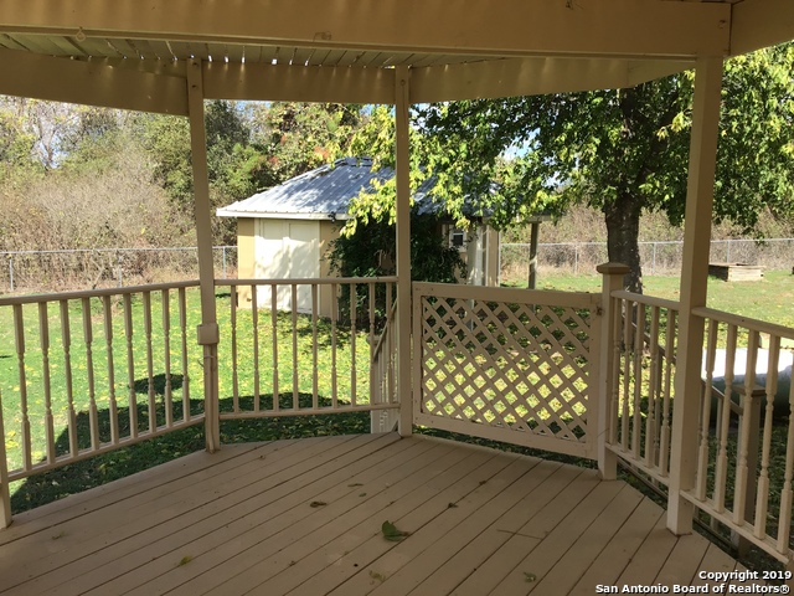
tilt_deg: -4.1
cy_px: 298
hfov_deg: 58.4
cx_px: 397
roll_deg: +0.0
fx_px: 711
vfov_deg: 45.4
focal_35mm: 31
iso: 25
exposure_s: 1/627
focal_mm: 3.3
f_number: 2.4
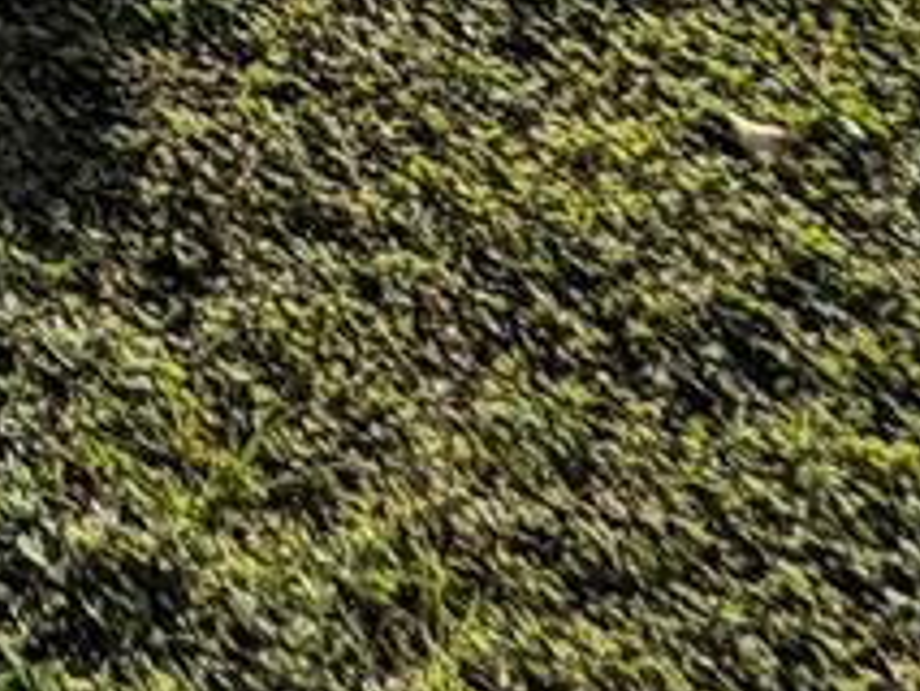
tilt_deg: -0.5
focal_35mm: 105
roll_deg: +2.0
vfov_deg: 8.8
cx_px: -1628
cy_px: -1848
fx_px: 2792
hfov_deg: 12.1
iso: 20
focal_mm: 2.22
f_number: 2.2
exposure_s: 1/1068
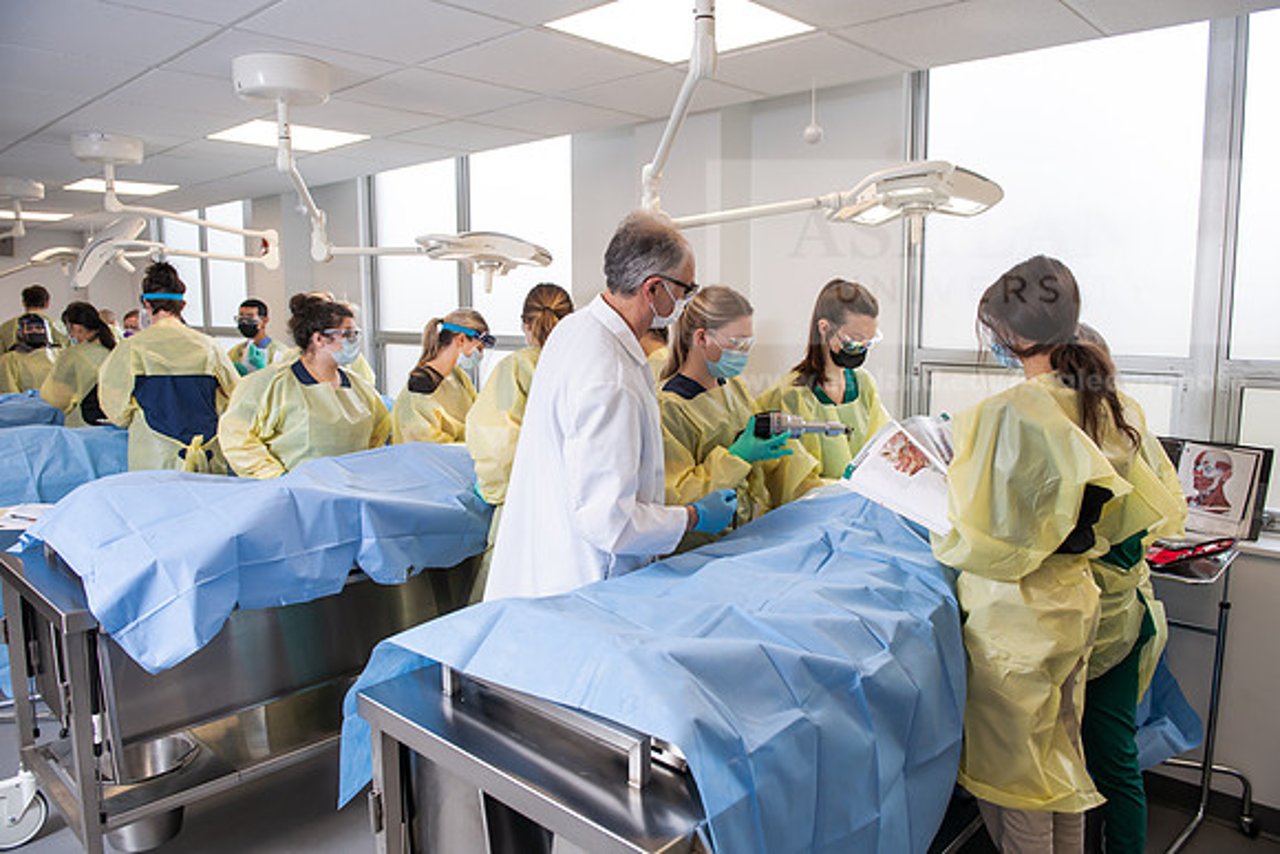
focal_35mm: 26
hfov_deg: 69.4
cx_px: 640
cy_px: 427
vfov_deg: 49.6
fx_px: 925
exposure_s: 1/200
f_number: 4
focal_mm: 26
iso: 400
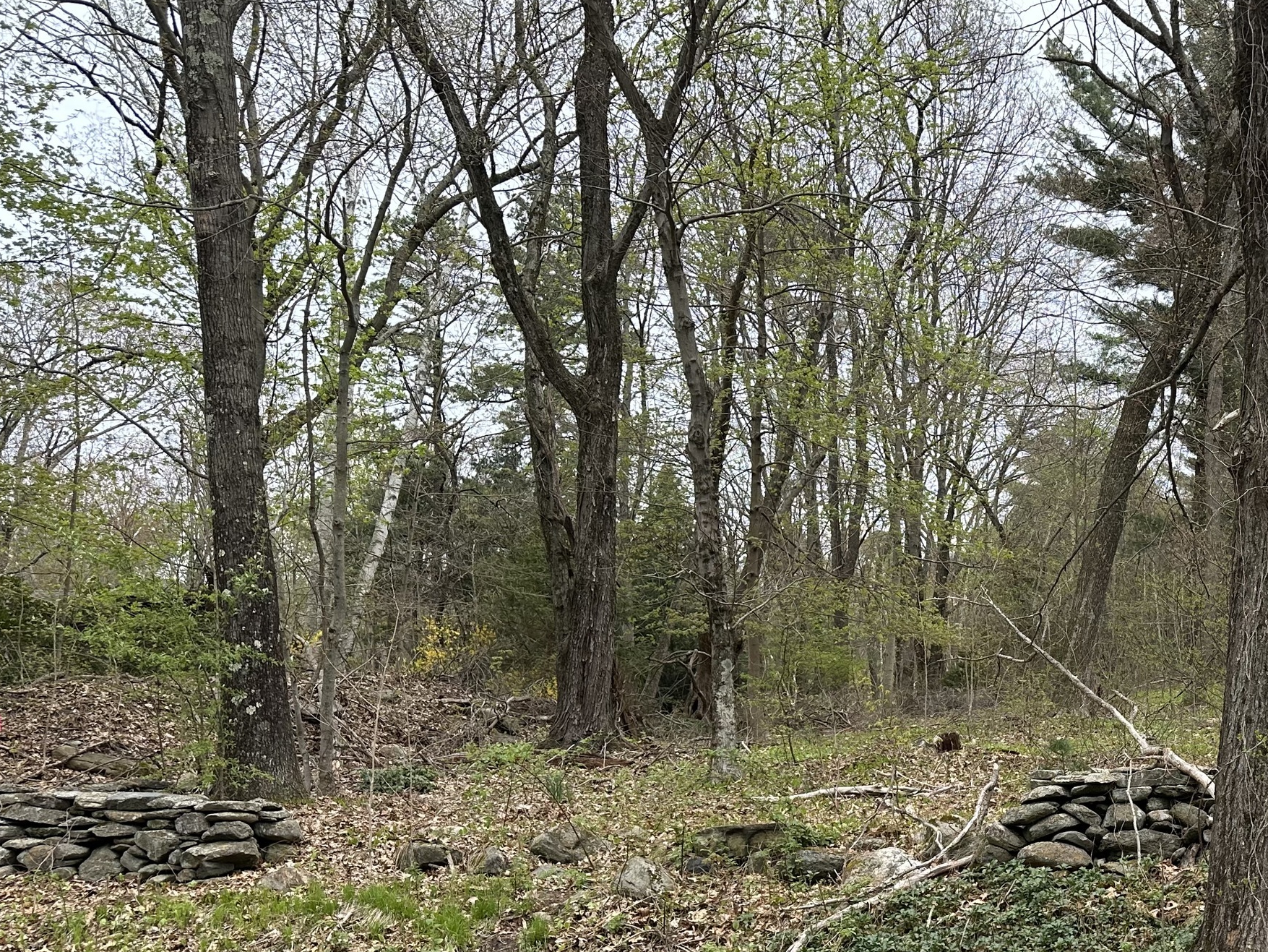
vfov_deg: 33.6
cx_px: 1100
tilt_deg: +4.7
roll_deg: -2.2
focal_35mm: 42
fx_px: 1539
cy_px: 726
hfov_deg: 41.8
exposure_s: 1/1412
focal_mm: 6.86
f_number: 1.78
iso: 80
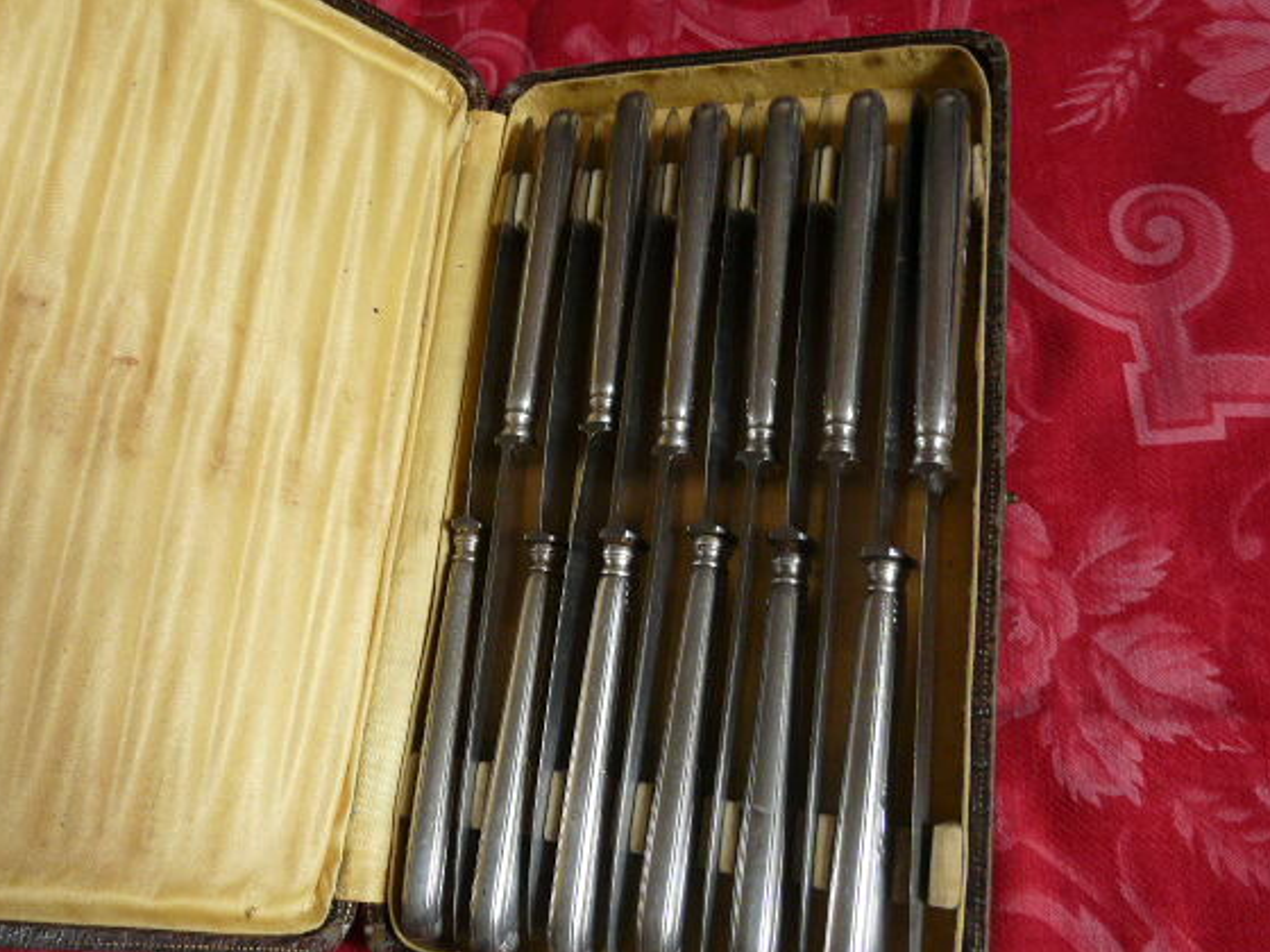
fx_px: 1174
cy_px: 469
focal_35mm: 32
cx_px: 553
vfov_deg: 44.2
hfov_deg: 56.6
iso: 200
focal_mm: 4.6
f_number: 2.8
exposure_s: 1/13
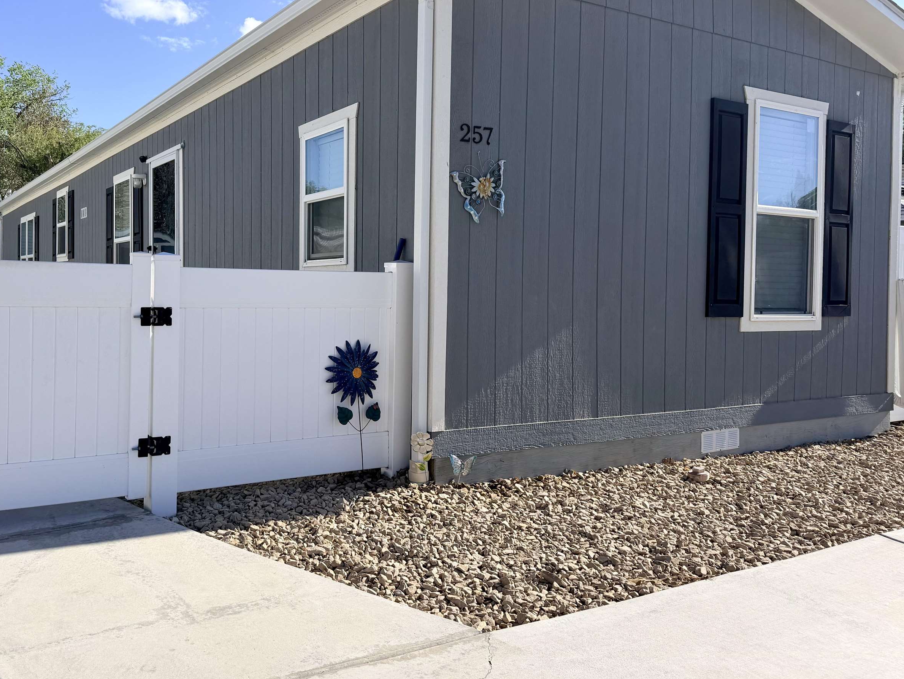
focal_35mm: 31
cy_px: 304
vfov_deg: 45.4
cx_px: 350
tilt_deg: -1.4
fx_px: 810
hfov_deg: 57.8
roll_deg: -0.9
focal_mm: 6.76
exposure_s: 1/4405
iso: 80
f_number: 1.78
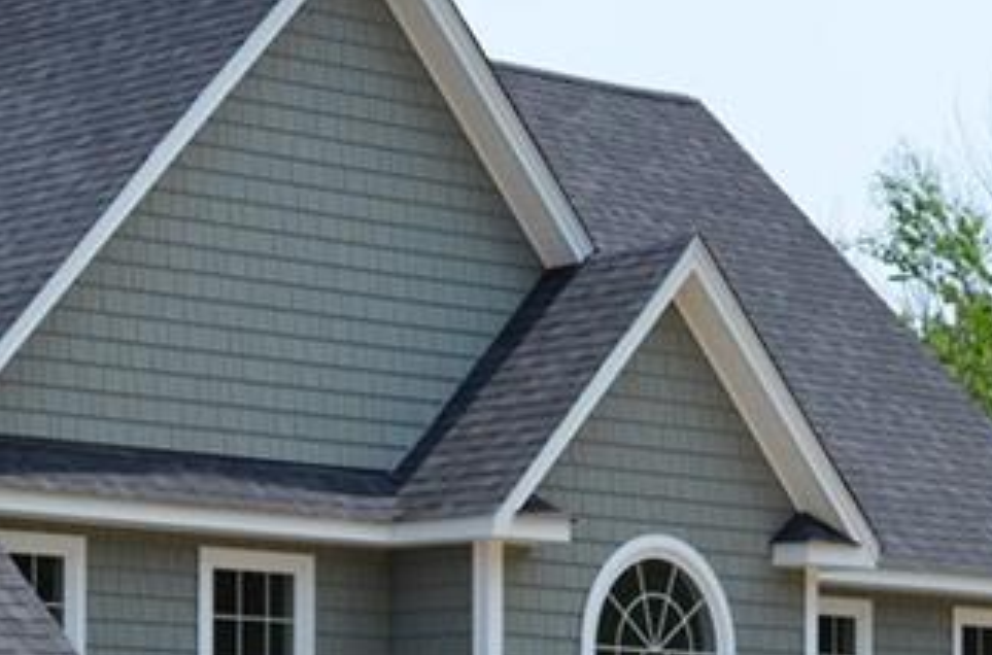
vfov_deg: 8.8
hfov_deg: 13.2
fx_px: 4204
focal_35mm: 153
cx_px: -102
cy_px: 845
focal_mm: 32
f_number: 8
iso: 100
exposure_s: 1/250
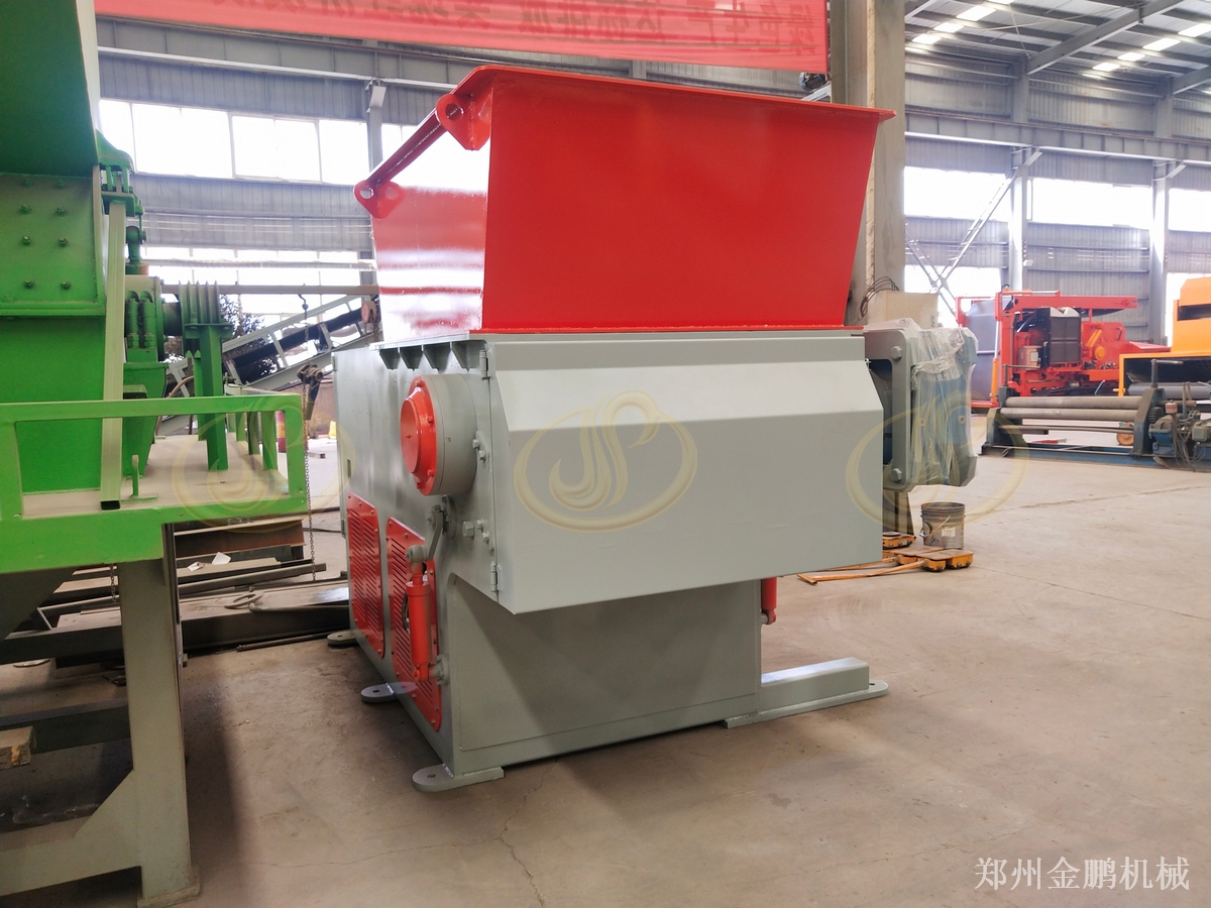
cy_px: 454
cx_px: 606
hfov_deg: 60.0
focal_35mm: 30
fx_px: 1050
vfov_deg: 46.8
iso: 182
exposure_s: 1/50
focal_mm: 3.95
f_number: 1.8
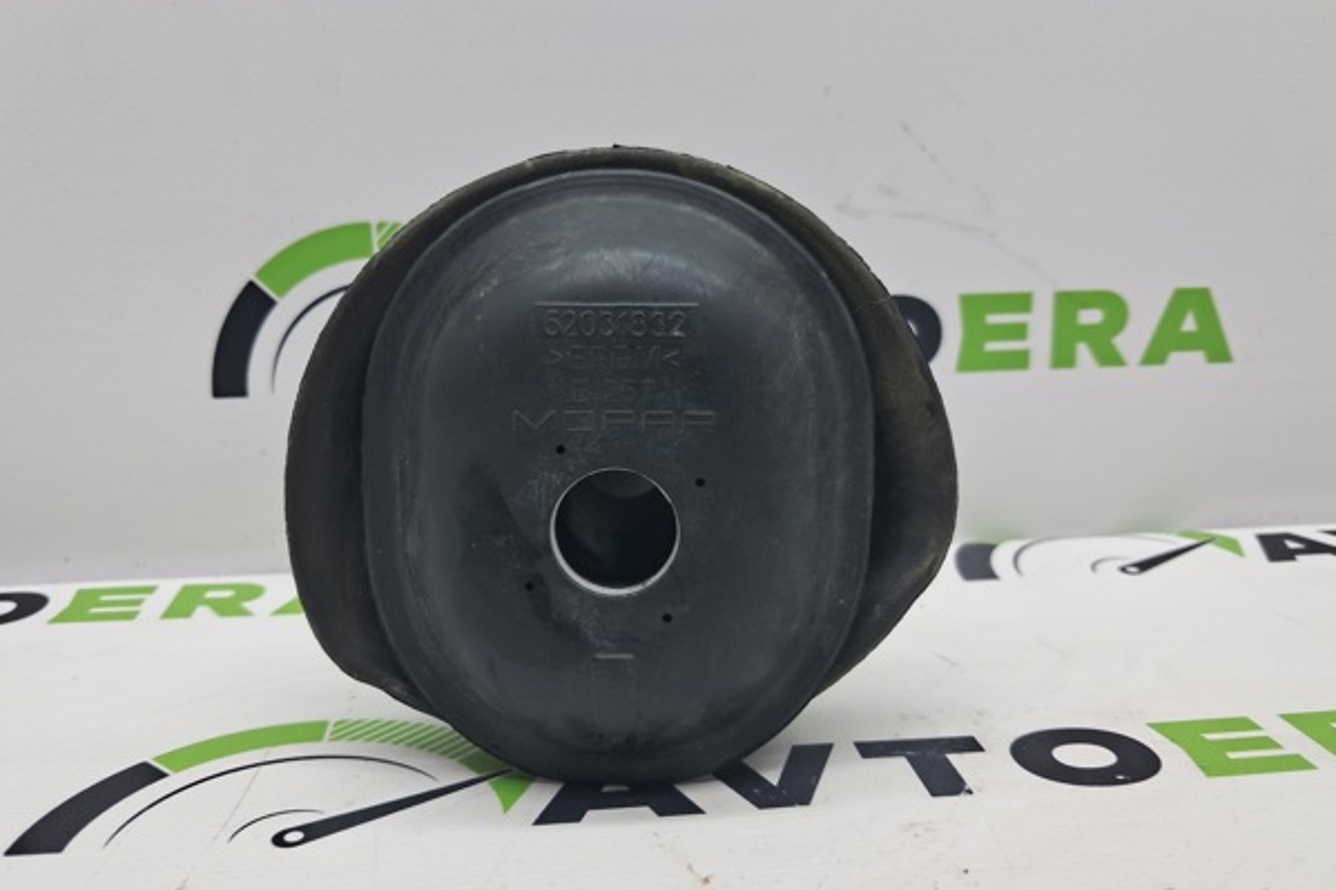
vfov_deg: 43.6
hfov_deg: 61.9
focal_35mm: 30
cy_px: 465
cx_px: 645
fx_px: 1113
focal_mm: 4
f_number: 1.8
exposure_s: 1/50
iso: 50
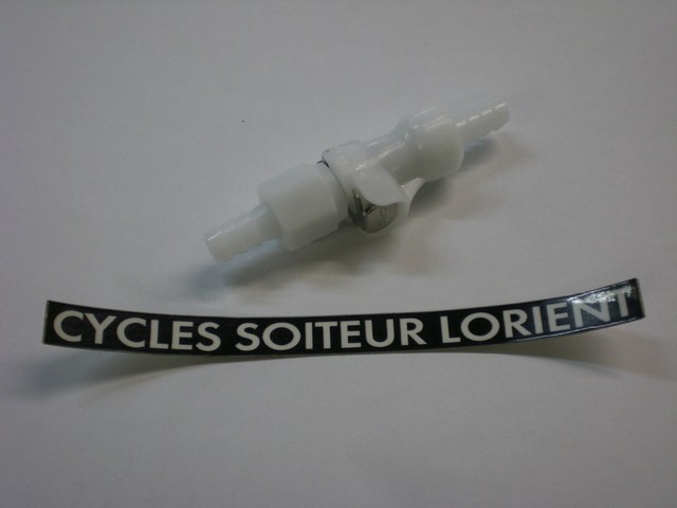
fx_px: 861
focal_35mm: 44
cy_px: 254
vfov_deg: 32.9
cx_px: 338
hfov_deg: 42.9
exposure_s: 1/56.5
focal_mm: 7.4
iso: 200
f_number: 3.5
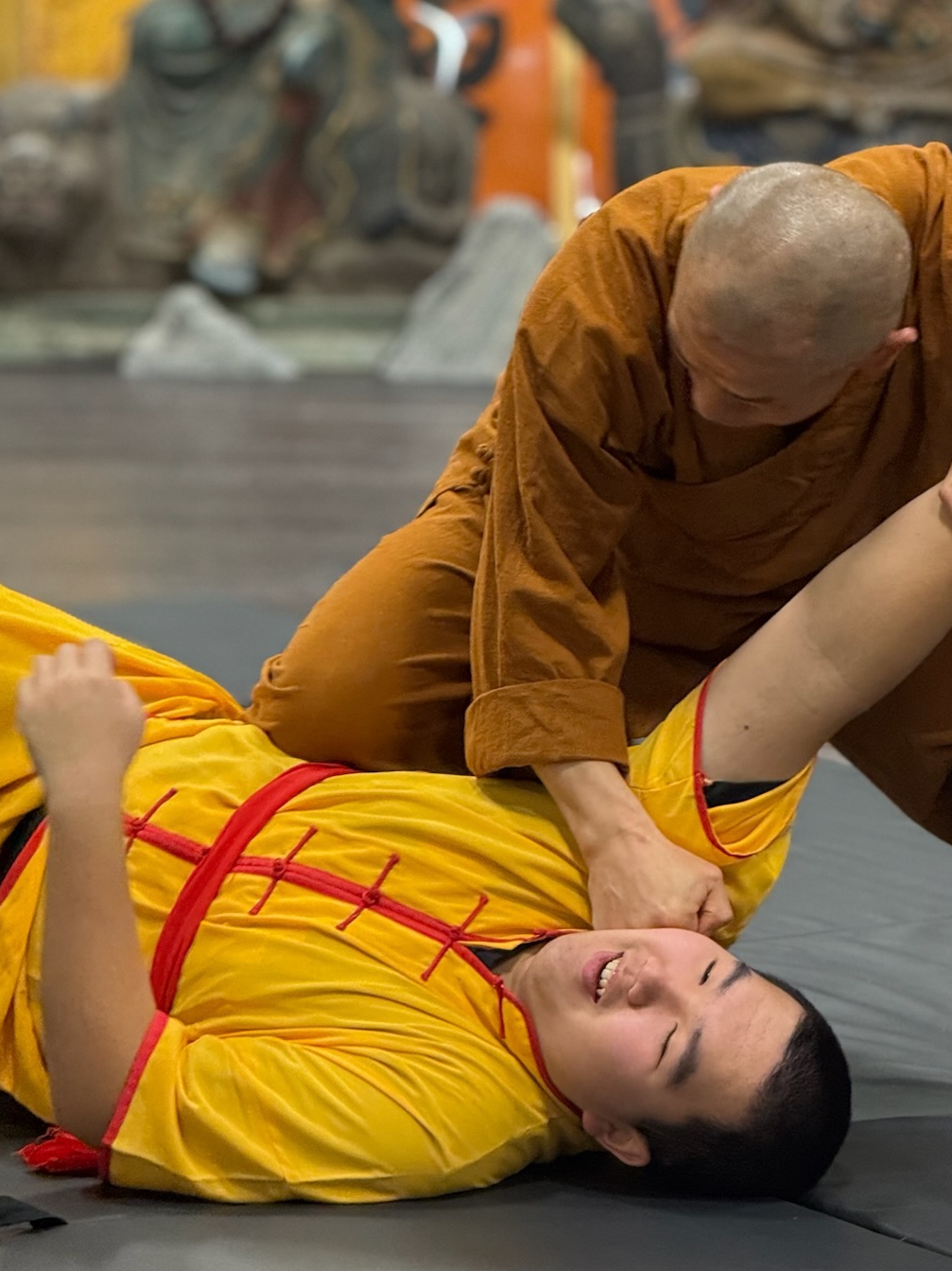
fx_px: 6711
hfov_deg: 8.1
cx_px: 649
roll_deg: -0.2
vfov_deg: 10.8
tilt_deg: -8.6
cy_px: 690
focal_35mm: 183
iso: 320
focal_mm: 15.66
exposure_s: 1/60
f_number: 2.8
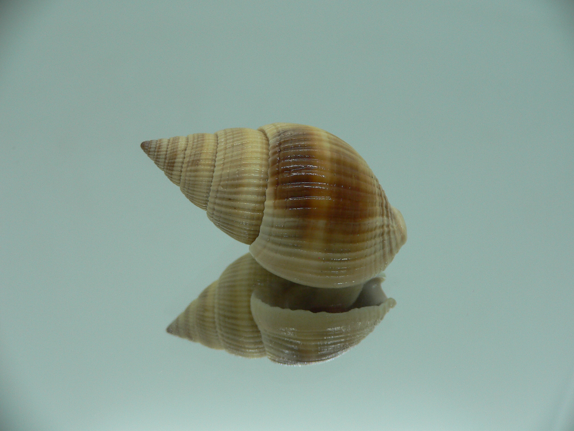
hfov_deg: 52.6
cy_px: 216
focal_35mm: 35
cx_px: 287
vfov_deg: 40.7
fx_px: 580
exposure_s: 1/60
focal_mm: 4.6
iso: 80
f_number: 2.8
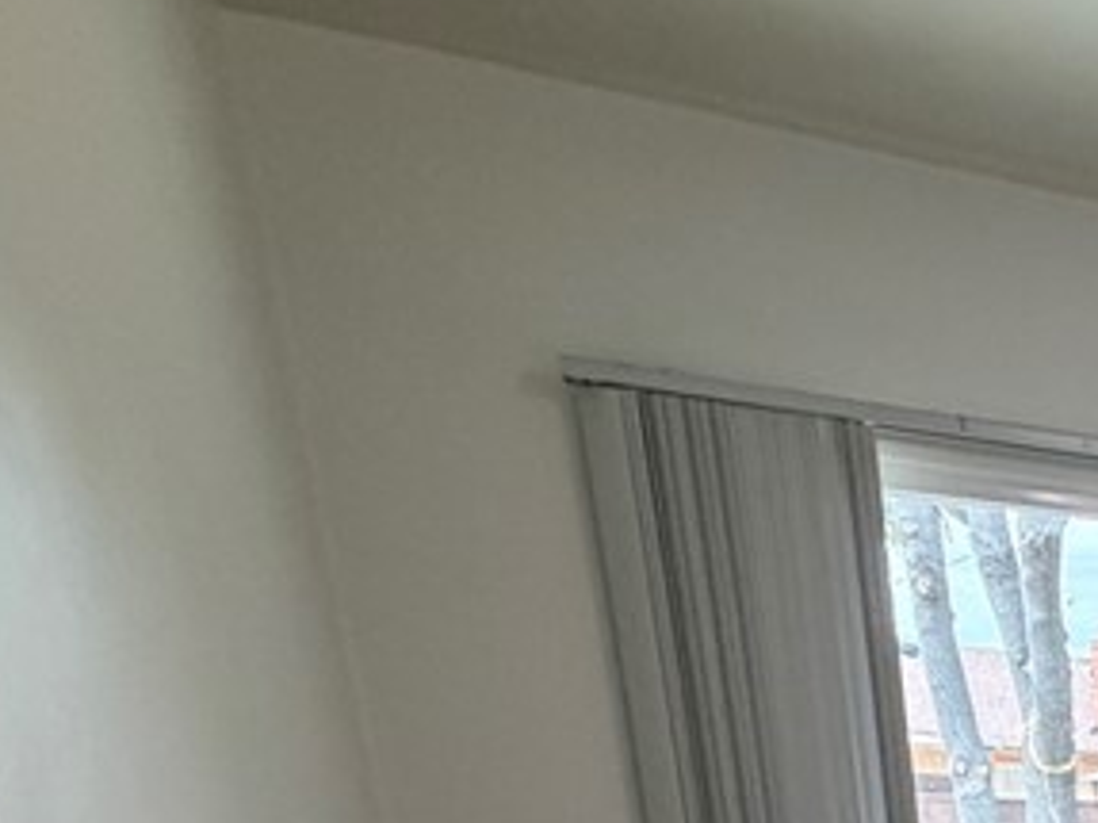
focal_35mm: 50
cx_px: 1603
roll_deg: +0.7
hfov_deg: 27.6
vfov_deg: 22.1
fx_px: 1585
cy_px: 1347
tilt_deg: -17.6
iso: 250
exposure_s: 1/120
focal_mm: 2.22
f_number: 2.2
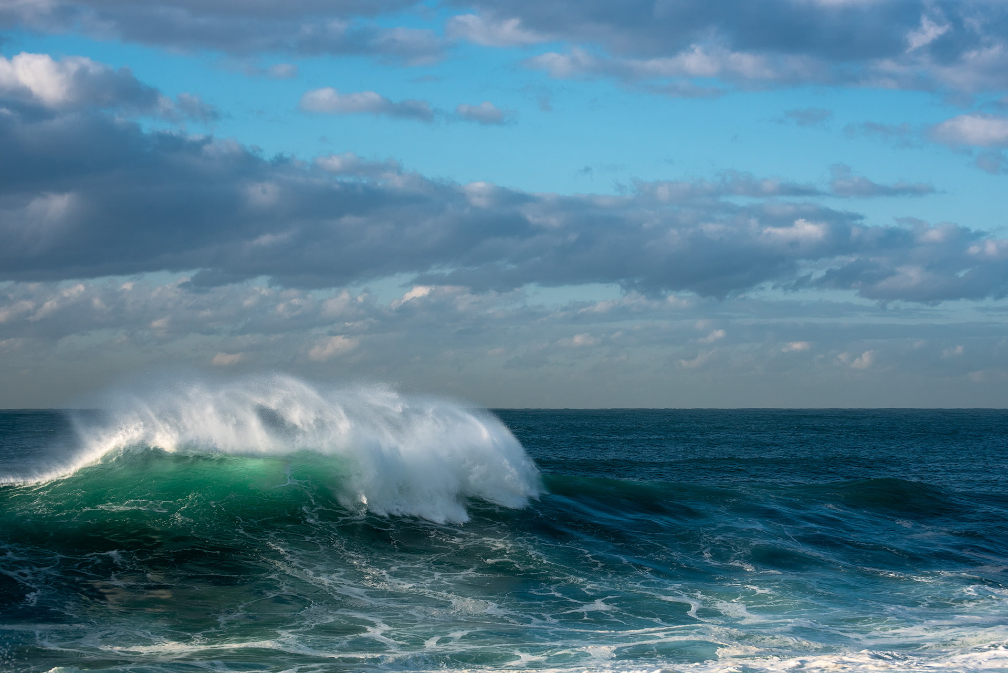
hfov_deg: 22.6
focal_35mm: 90
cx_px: 504
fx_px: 2521
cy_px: 336
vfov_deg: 15.2
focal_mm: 90
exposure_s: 1/800
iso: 200
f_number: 8
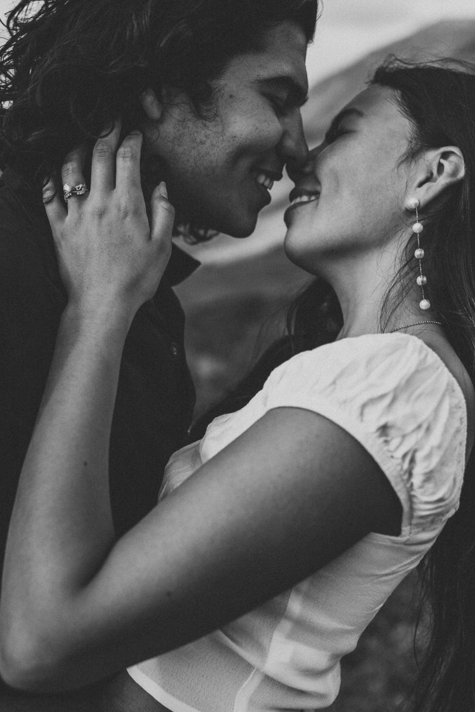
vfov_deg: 47.4
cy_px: 349
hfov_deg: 32.6
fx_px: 811
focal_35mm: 41
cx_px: 226
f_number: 2.8
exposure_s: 1/250
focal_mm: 39
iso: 80
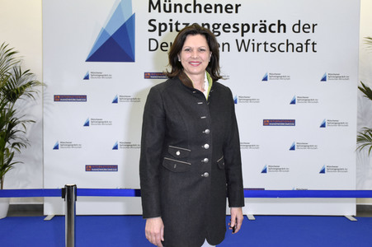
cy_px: 124
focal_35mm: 40
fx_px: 418
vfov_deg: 33.0
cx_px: 186
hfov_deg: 48.0
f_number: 6.3
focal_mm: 27
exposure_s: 1/60
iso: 2500
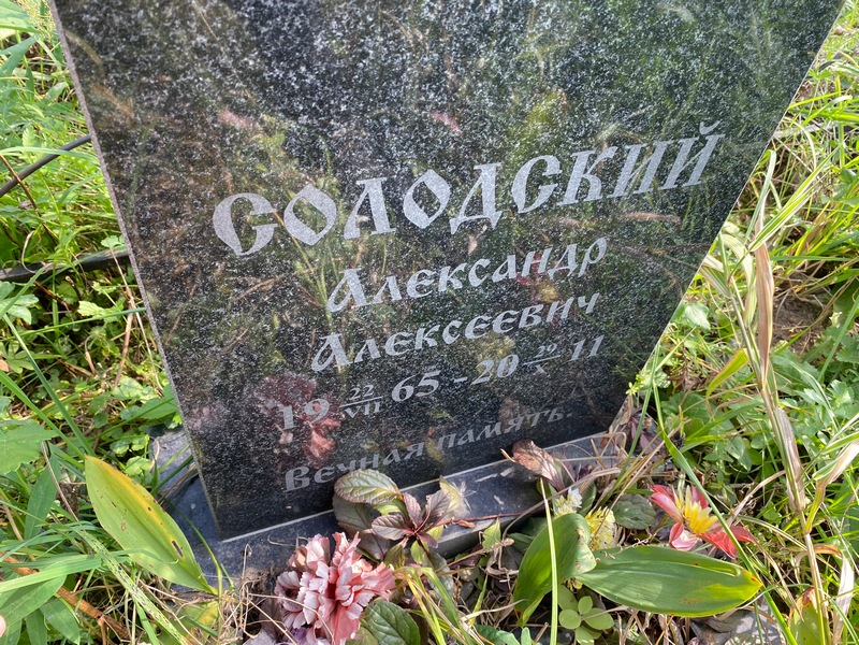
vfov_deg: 53.1
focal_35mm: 26
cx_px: 430
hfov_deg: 67.3
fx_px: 645
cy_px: 322
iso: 32
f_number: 1.8
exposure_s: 1/157
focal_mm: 4.25
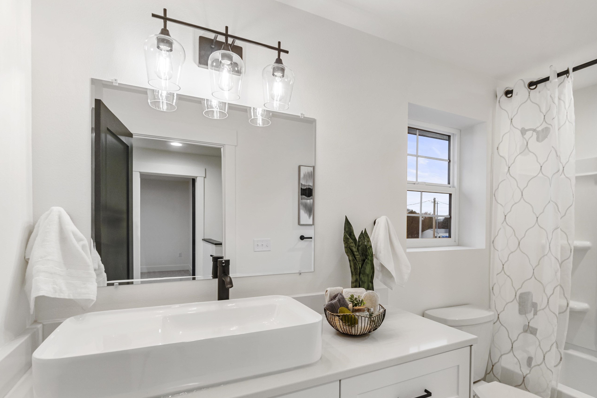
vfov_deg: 67.1
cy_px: 227
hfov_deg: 89.9
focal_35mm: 18
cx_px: 316
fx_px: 298
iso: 320
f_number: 8
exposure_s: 1/4
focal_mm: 10
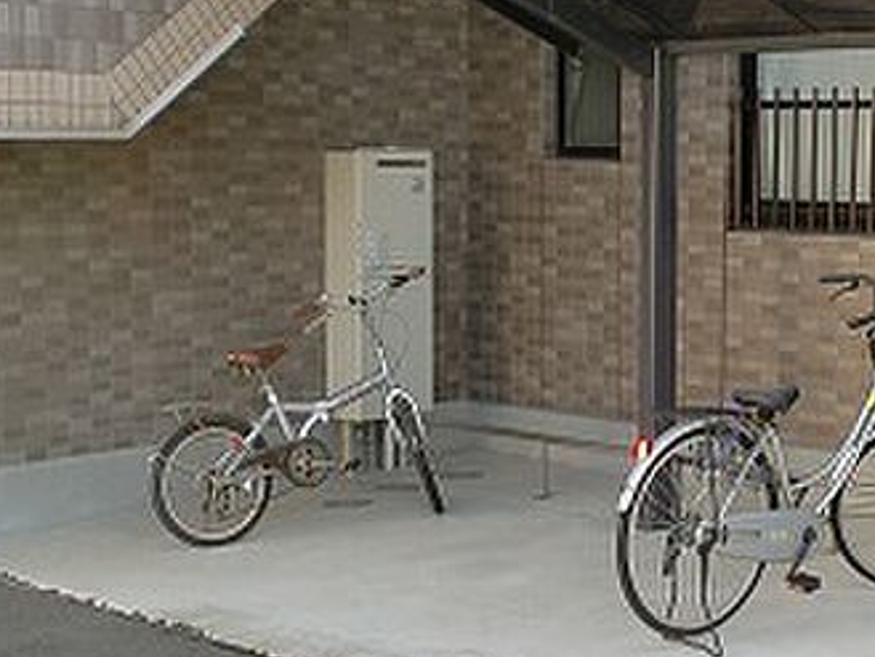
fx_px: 1719
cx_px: 689
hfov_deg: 28.0
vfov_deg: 21.6
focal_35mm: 68
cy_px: 309
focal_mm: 6.3
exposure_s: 1/125
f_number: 3.1
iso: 64
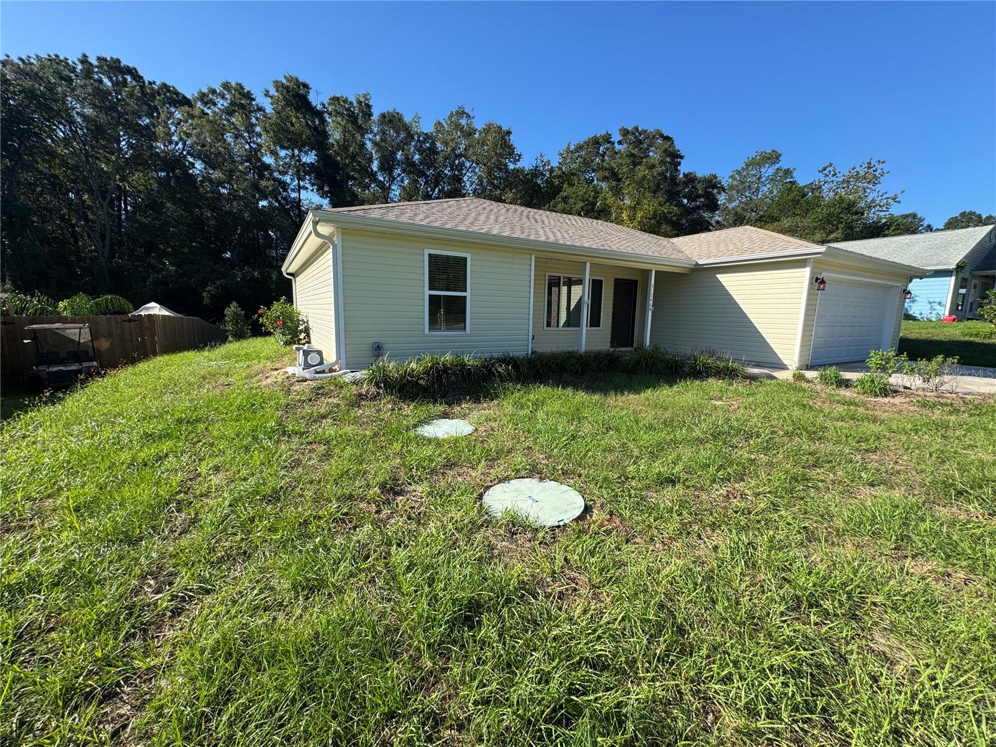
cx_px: 498
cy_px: 374
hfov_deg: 102.1
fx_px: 403
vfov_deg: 85.7
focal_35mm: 14
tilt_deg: -9.1
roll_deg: -1.6
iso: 40
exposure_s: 1/831
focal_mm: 2.22
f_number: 2.2
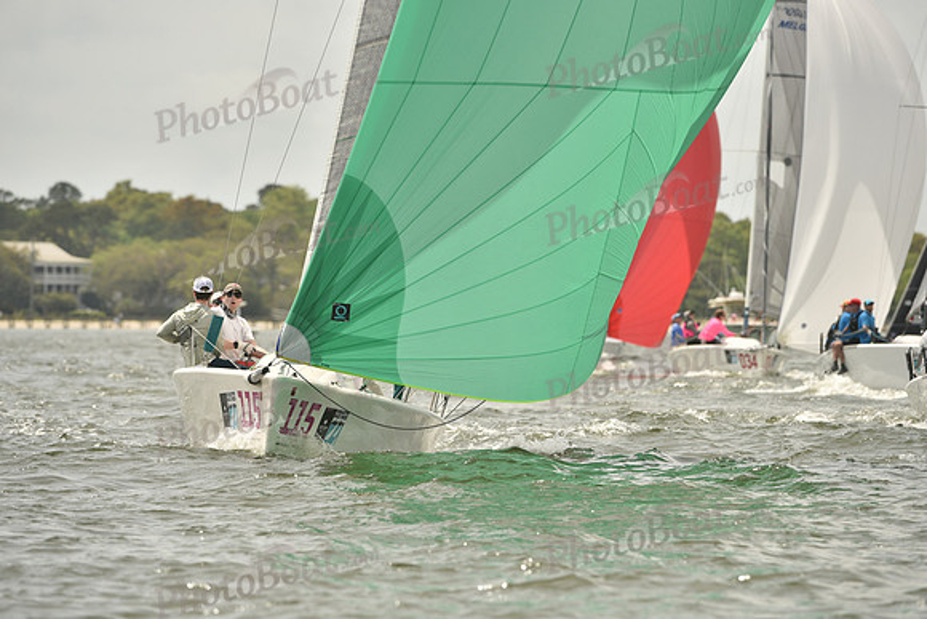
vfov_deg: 4.0
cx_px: 464
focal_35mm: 340
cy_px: 310
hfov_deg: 6.1
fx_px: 8757
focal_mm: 340
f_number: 7.1
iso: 320
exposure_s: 1/1250
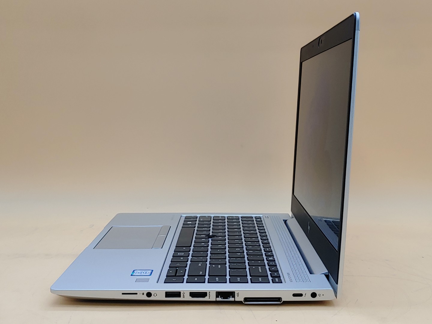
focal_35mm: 46
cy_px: 162
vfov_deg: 31.5
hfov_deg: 41.2
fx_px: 574
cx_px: 216
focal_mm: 4.36
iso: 50
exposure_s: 1/143
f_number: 1.8
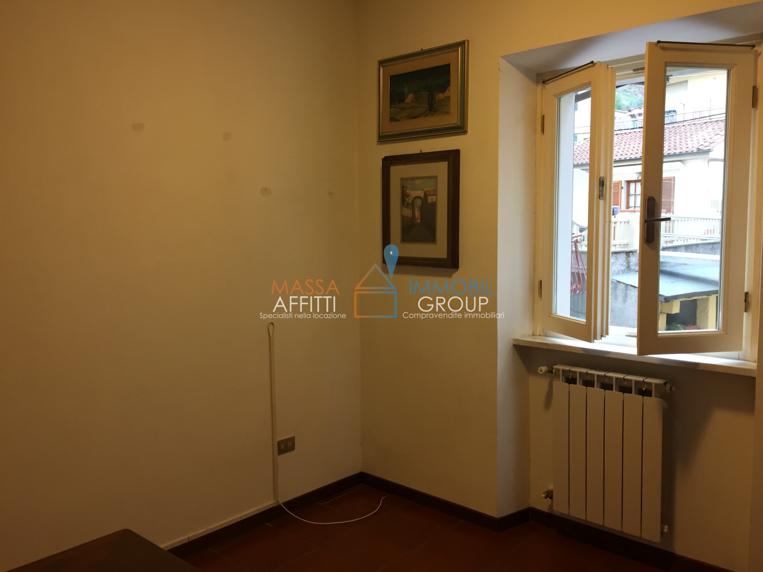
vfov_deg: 48.2
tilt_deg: -4.7
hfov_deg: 61.7
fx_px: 639
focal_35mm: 29
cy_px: 286
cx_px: 382
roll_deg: +0.7
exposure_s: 1/33
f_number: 2.2
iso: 100
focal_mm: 4.15
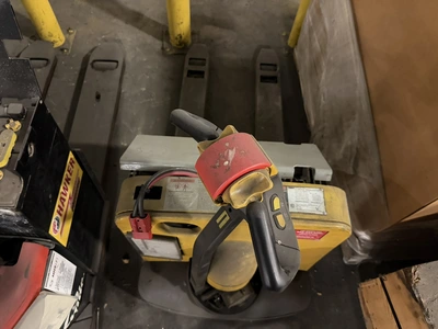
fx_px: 304
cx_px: 219
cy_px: 164
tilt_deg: -59.9
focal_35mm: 24
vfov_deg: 56.8
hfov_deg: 71.6
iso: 1000
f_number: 1.78
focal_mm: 6.76
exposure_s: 1/30
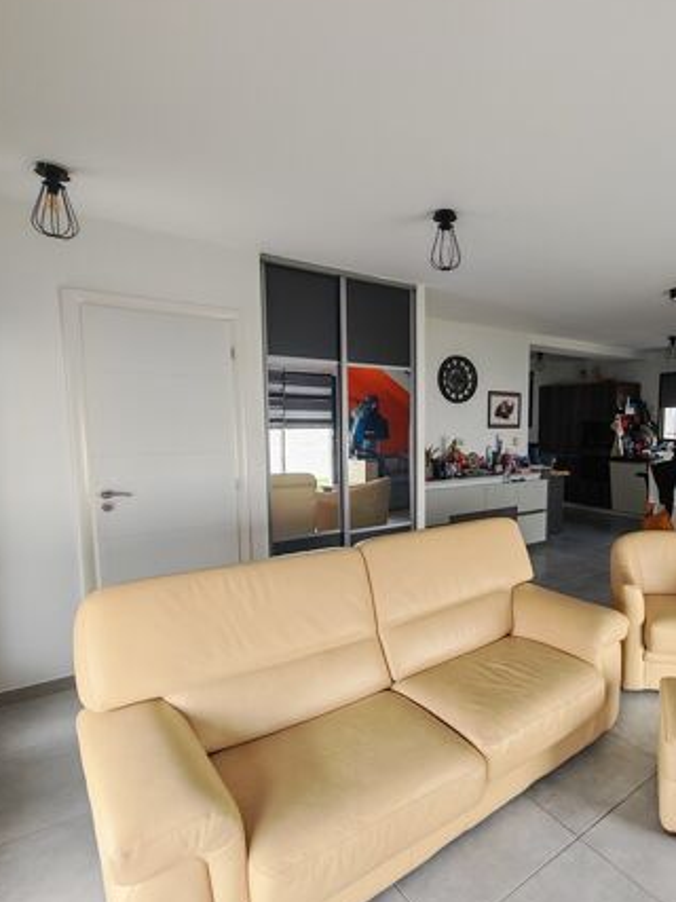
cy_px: 475
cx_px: 458
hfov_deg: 69.2
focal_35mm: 18
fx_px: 469
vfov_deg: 87.7
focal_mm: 1.82
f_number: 2
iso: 64
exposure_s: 1/50
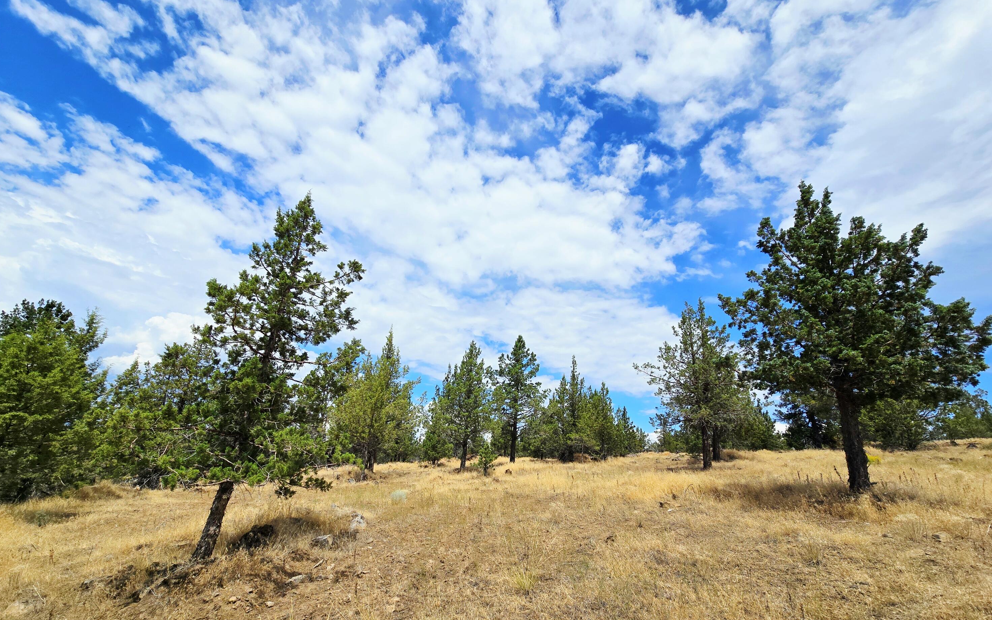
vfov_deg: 78.4
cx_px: 488
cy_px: 341
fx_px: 379
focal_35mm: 14
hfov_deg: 105.3
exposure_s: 1/5000
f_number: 2.2
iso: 50
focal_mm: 2.2
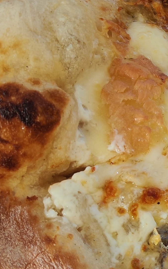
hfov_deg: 12.3
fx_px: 703
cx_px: 317
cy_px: 124
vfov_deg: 21.6
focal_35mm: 96
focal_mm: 5.59
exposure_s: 1/1057
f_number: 1.88
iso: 50
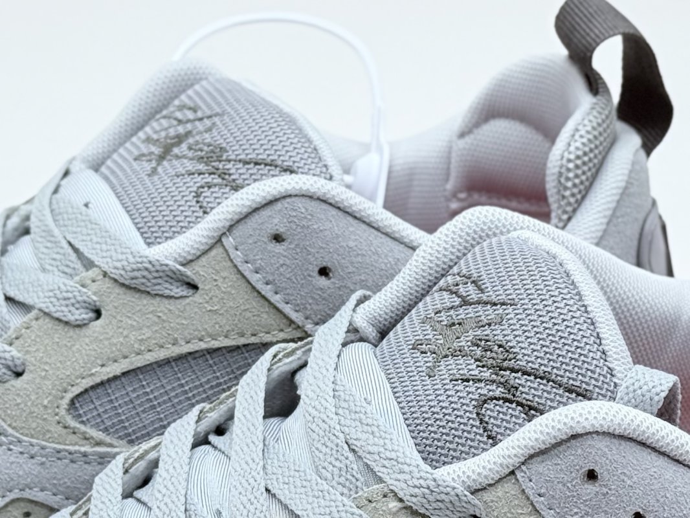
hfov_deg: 39.6
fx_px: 957
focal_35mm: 48
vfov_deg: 30.3
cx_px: 345
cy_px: 259
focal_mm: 6.76
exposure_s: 1/596
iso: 64
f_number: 1.78
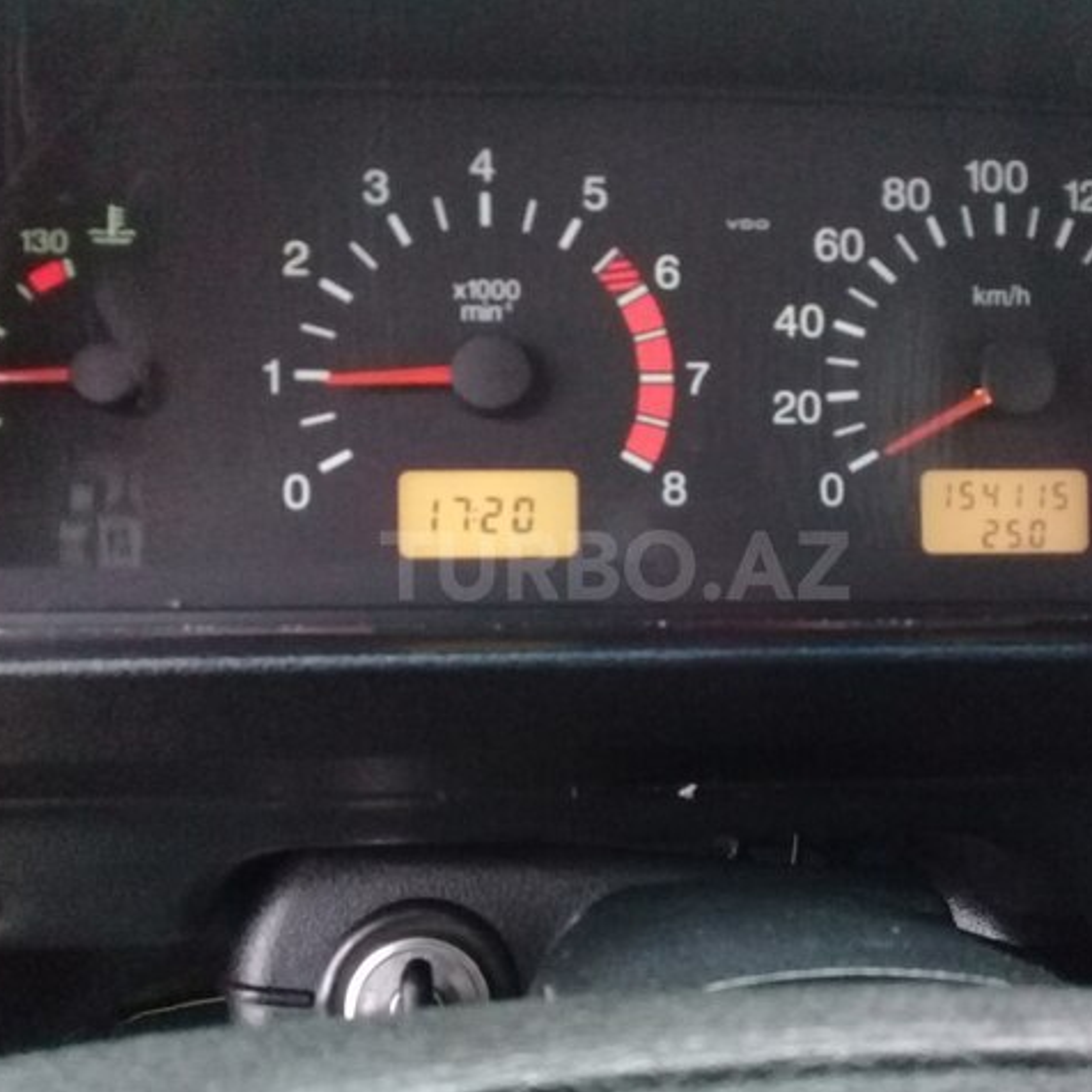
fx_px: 1356
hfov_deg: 43.8
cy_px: 566
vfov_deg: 43.9
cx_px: 615
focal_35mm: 38
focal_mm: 3.3
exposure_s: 1/17
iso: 500
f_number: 2.2
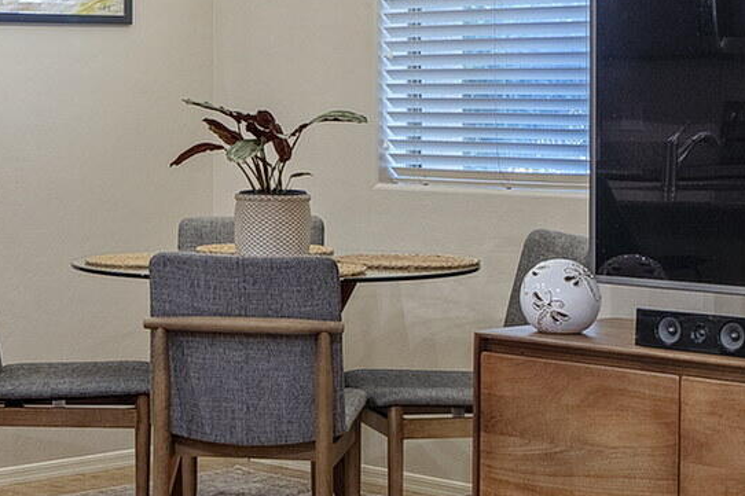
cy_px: 153
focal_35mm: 93
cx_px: 157
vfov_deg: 14.7
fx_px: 1924
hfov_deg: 21.7
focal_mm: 18
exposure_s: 1/10
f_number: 7.1
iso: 200
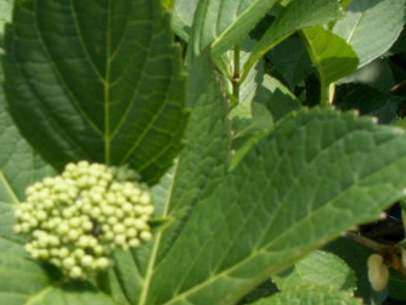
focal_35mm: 67
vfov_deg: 21.9
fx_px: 786
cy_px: 199
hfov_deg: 28.3
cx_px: 80
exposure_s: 1/125
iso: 50
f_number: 5.6
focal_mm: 5.86
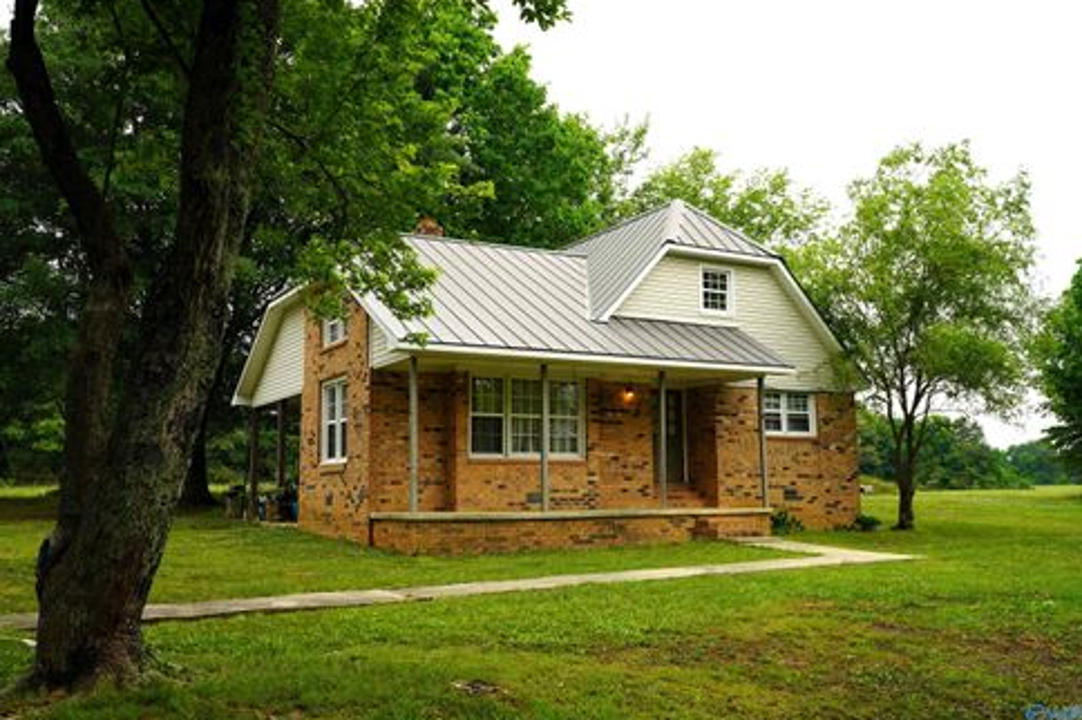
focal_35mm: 31
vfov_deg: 42.3
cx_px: 539
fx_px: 931
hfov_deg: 60.3
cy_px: 357
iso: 100
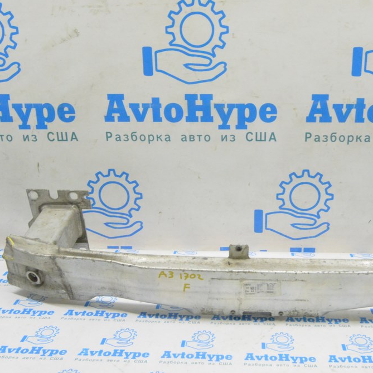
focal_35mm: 39
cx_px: 243
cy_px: 185
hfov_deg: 42.4
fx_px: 475
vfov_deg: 42.8
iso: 6400
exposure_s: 1/15
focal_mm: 20
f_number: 20
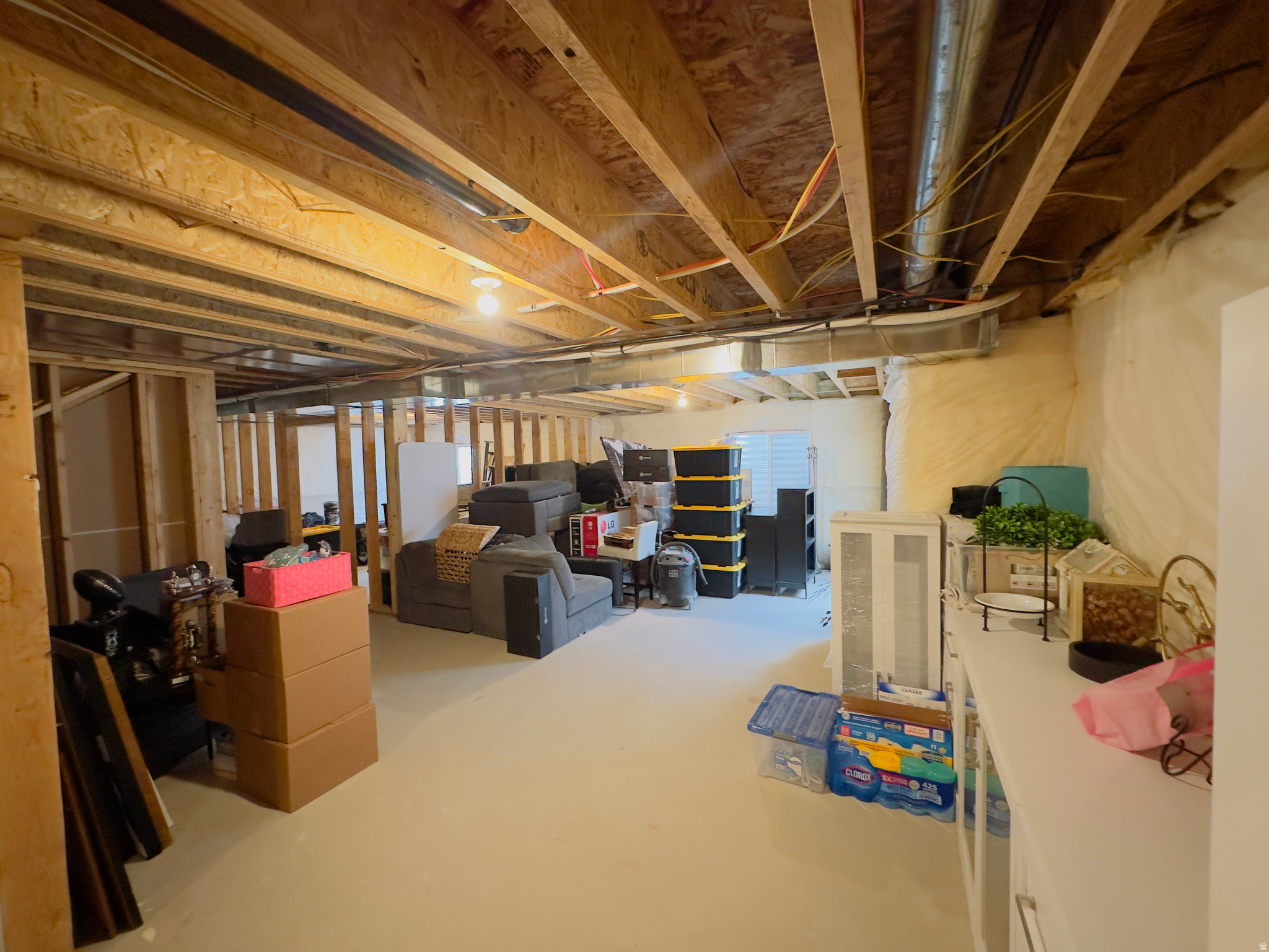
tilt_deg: -2.3
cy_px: 476
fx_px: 513
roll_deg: +1.7
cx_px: 634
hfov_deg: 102.1
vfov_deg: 85.7
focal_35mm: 14
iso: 800
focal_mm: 2.22
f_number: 2.2
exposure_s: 1/60
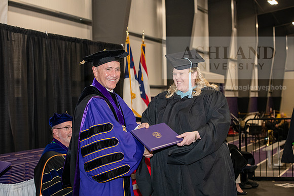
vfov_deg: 19.5
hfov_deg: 28.8
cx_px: 147
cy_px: 98
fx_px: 572
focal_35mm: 70
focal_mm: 70
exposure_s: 1/200
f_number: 5.6
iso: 2500
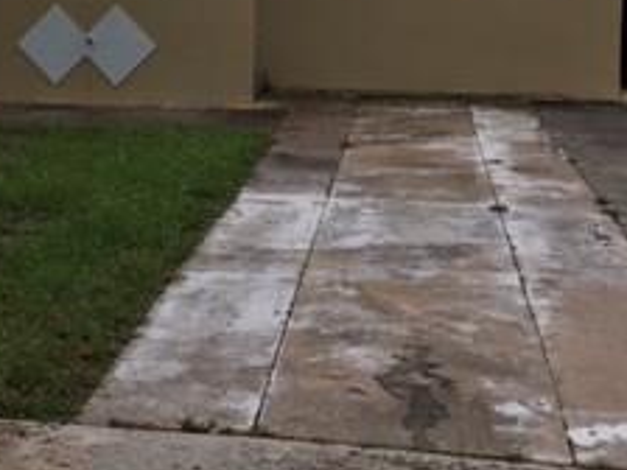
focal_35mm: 83
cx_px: 3
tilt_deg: -3.0
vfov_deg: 17.6
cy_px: 90
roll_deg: -1.3
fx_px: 1503
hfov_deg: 22.7
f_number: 2.2
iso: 25
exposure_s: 1/469
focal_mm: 4.15
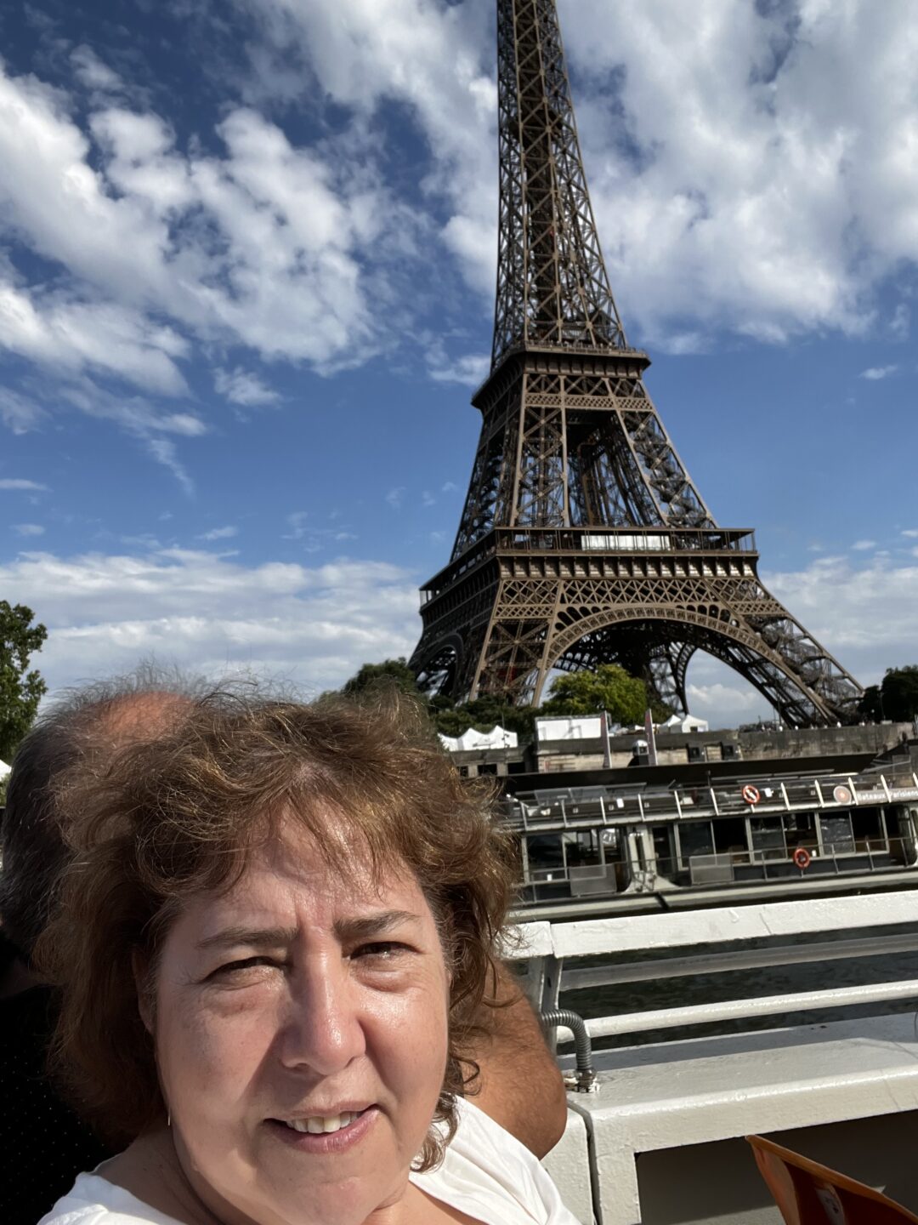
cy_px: 612
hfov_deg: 46.8
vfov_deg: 60.0
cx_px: 459
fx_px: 1061
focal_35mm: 30
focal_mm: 2.71
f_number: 2.2
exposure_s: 1/1148
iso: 32
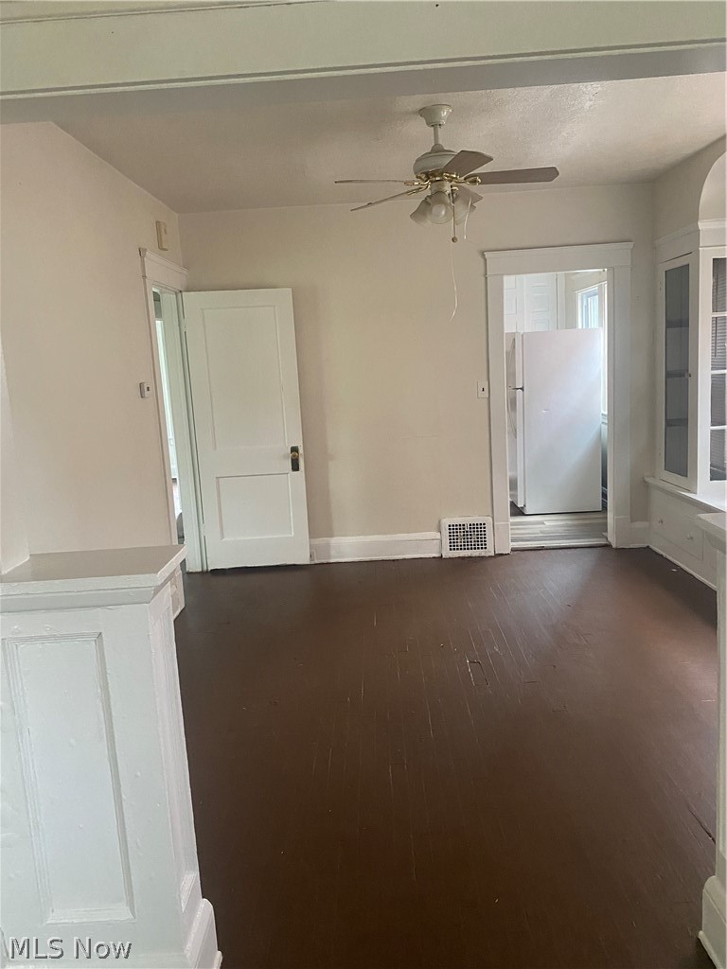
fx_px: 728
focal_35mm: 26
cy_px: 484
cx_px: 364
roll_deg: +3.0
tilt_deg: -7.2
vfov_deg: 67.3
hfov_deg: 53.1
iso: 400
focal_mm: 4.25
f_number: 1.8
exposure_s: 1/60
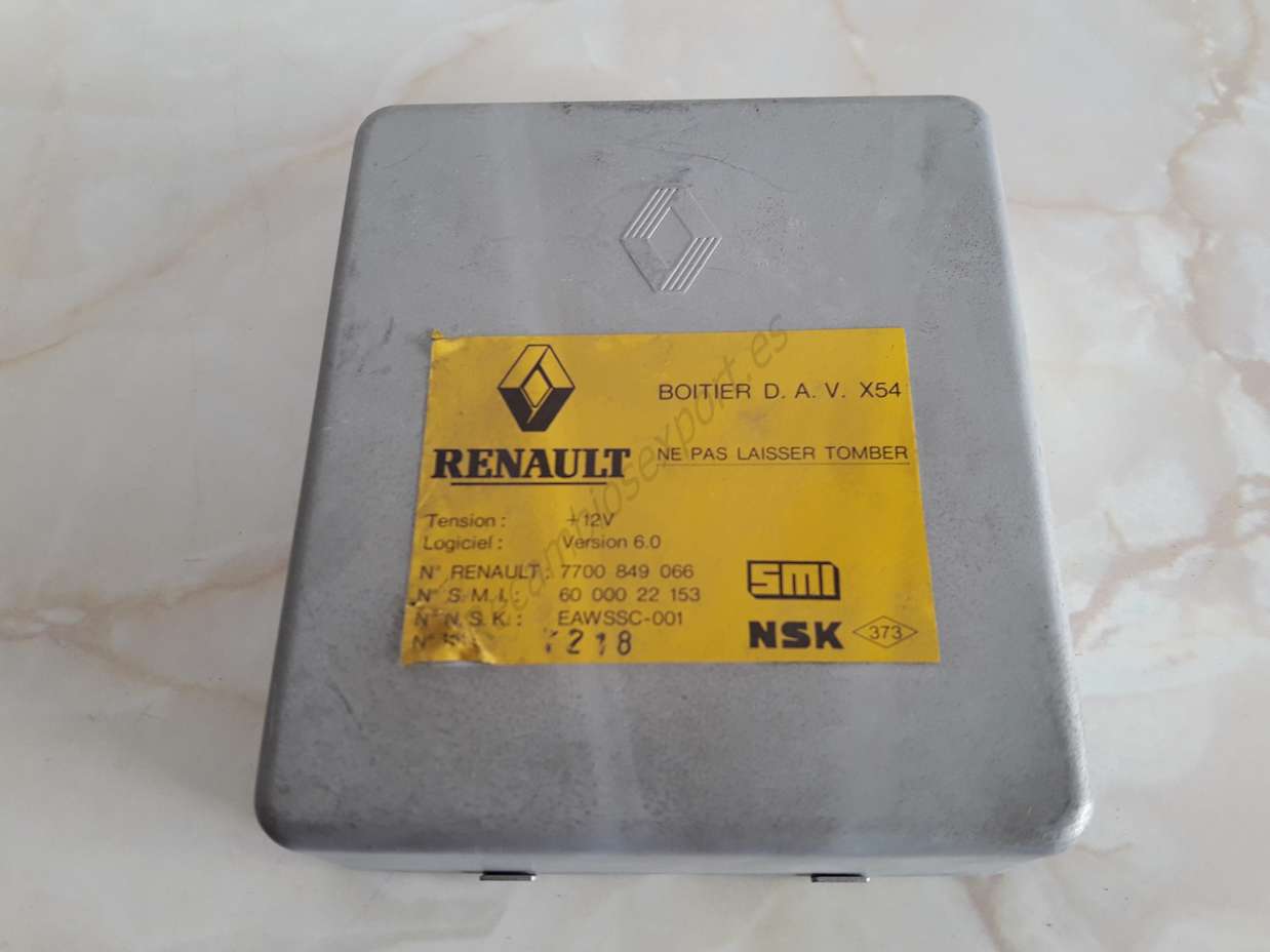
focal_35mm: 28
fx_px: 1027
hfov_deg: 63.5
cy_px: 476
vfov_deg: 49.7
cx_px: 635
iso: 50
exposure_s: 1/33
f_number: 1.9
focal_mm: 3.7
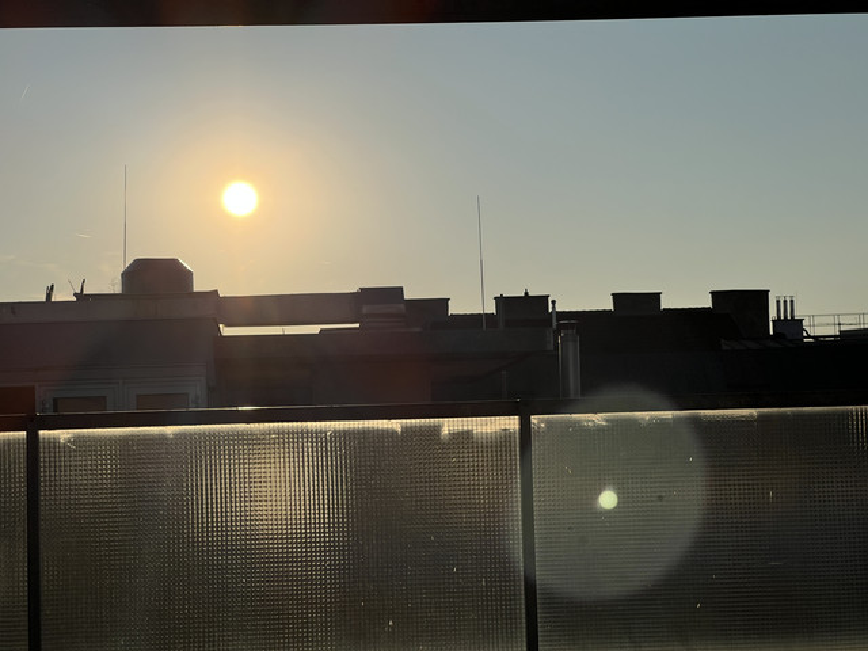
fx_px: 1931
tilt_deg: +3.0
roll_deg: +1.9
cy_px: 326
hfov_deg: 25.3
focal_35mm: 77
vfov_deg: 19.1
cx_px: 434
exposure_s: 1/5236
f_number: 2.8
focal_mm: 9
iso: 25
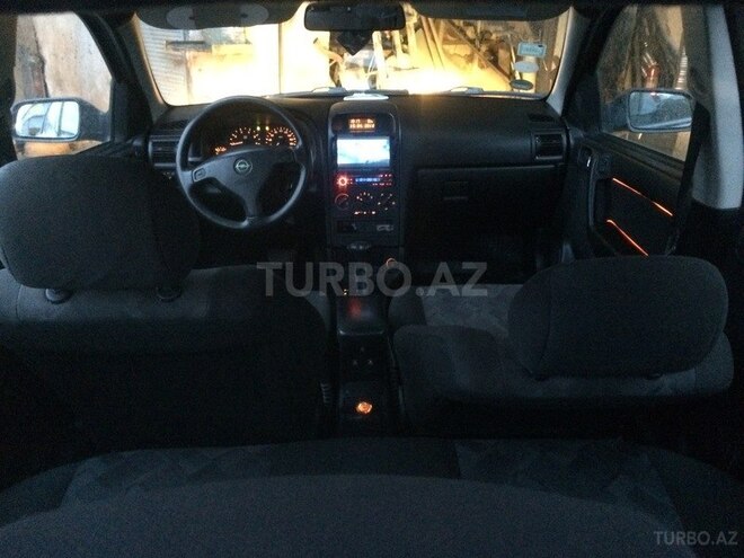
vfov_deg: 48.2
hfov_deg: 61.7
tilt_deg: -24.2
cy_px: 279
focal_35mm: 29
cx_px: 372
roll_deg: -1.8
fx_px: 623
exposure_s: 1/17
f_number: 2.2
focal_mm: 4.15
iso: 1600
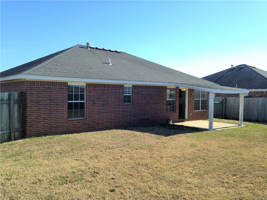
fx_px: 255
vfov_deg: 42.9
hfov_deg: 55.4
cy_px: 100
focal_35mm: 33
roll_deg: +0.1
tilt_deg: -3.7
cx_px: 134
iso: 50
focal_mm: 4.12
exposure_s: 1/1004
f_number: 2.4
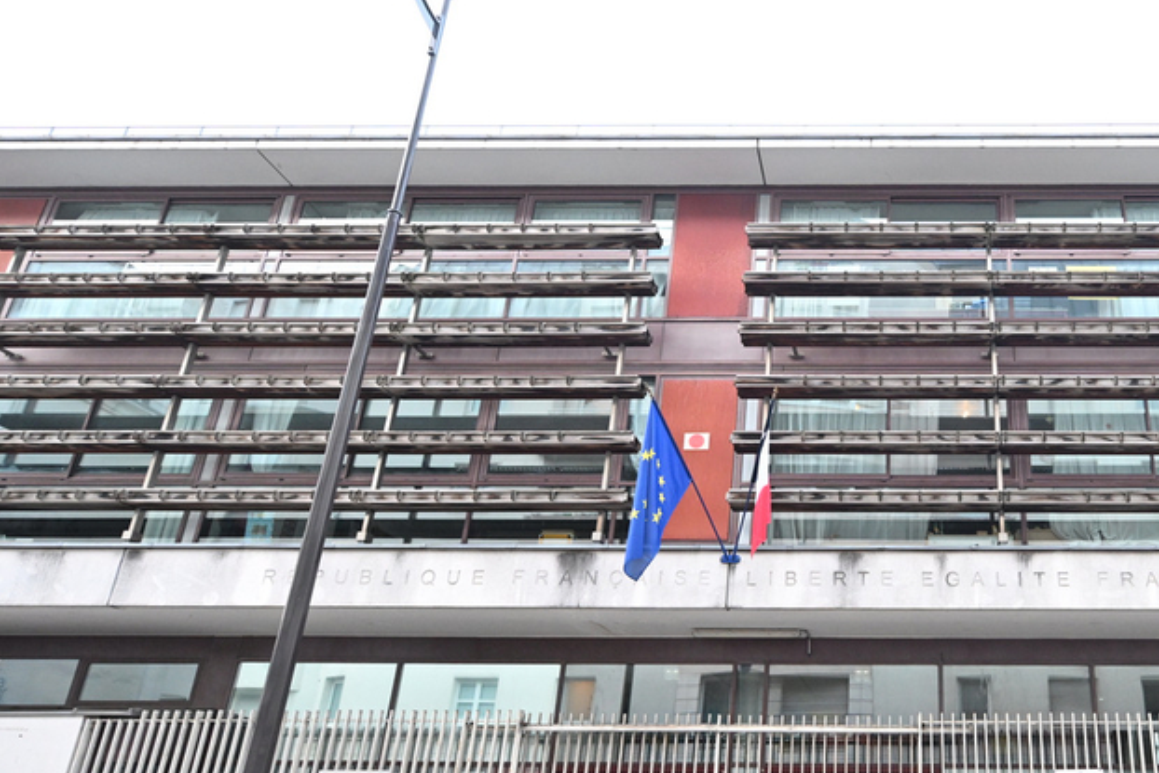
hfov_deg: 63.1
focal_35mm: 27
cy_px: 453
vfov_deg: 47.7
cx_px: 883
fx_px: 869
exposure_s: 1/100
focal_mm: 14
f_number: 3.5
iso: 2200
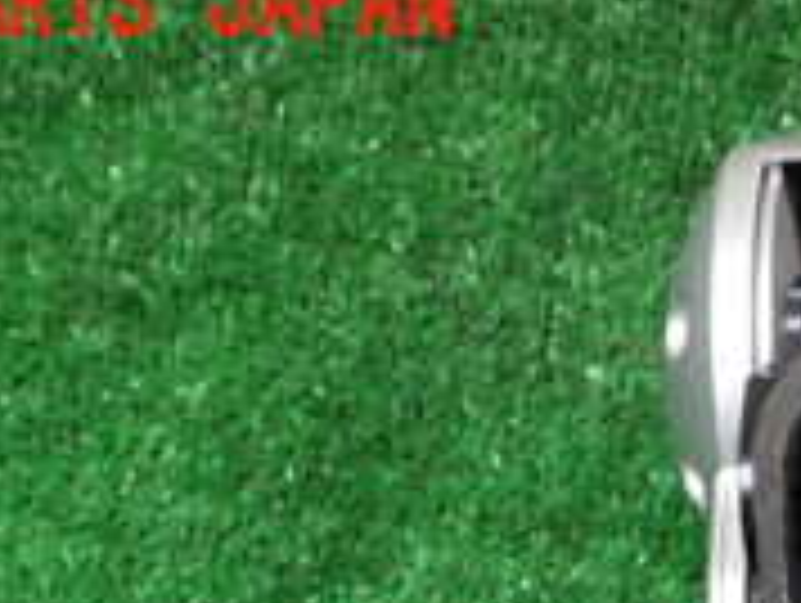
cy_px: 963
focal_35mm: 101
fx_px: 2340
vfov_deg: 13.6
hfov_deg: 18.3
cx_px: 986
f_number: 2.3
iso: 200
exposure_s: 1/50
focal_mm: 5.4
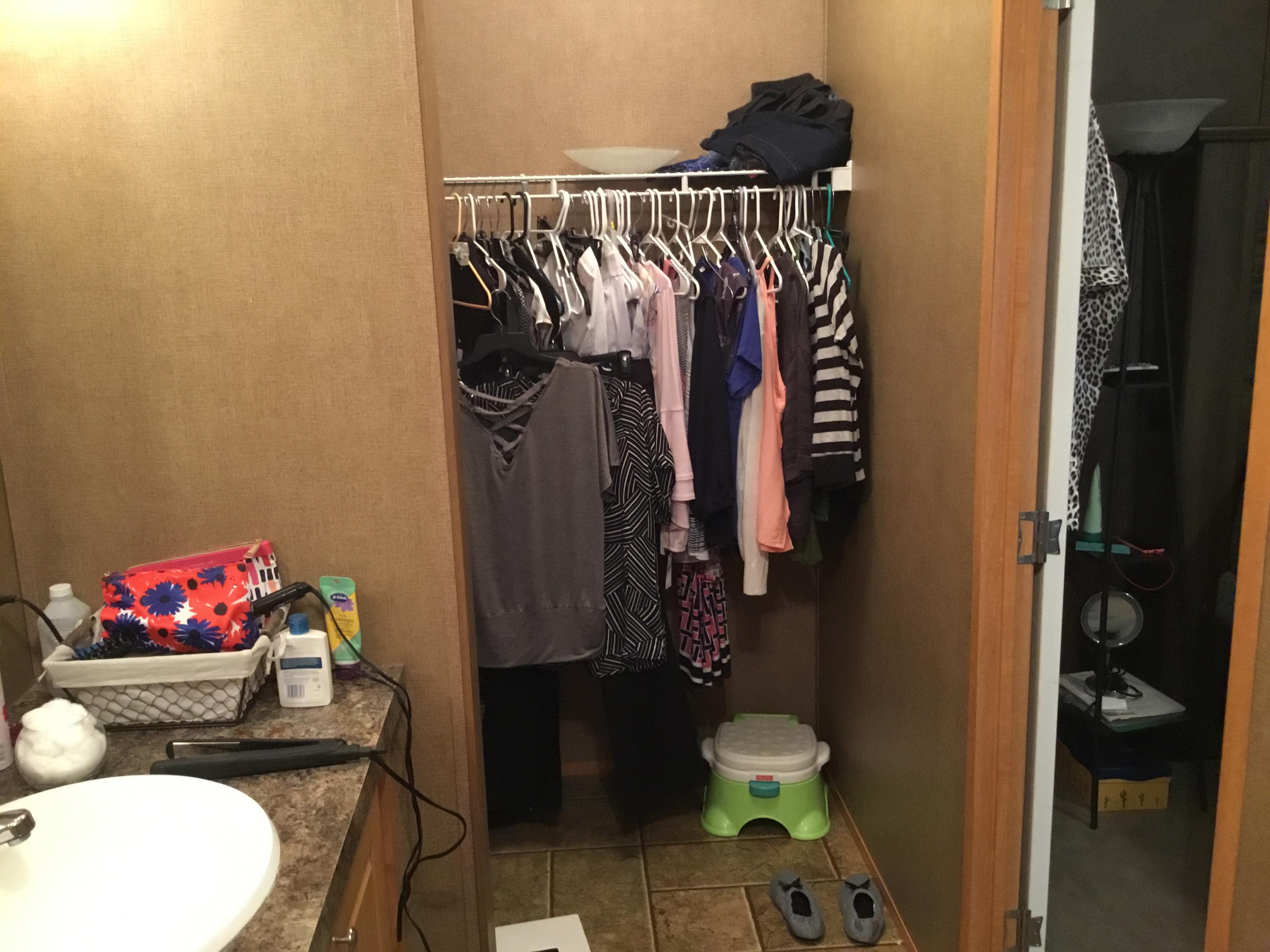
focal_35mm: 31
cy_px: 476
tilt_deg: -13.0
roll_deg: +1.6
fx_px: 1137
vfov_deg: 45.4
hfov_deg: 58.4
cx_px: 635
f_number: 2.4
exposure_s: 1/15
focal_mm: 3.3
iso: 250
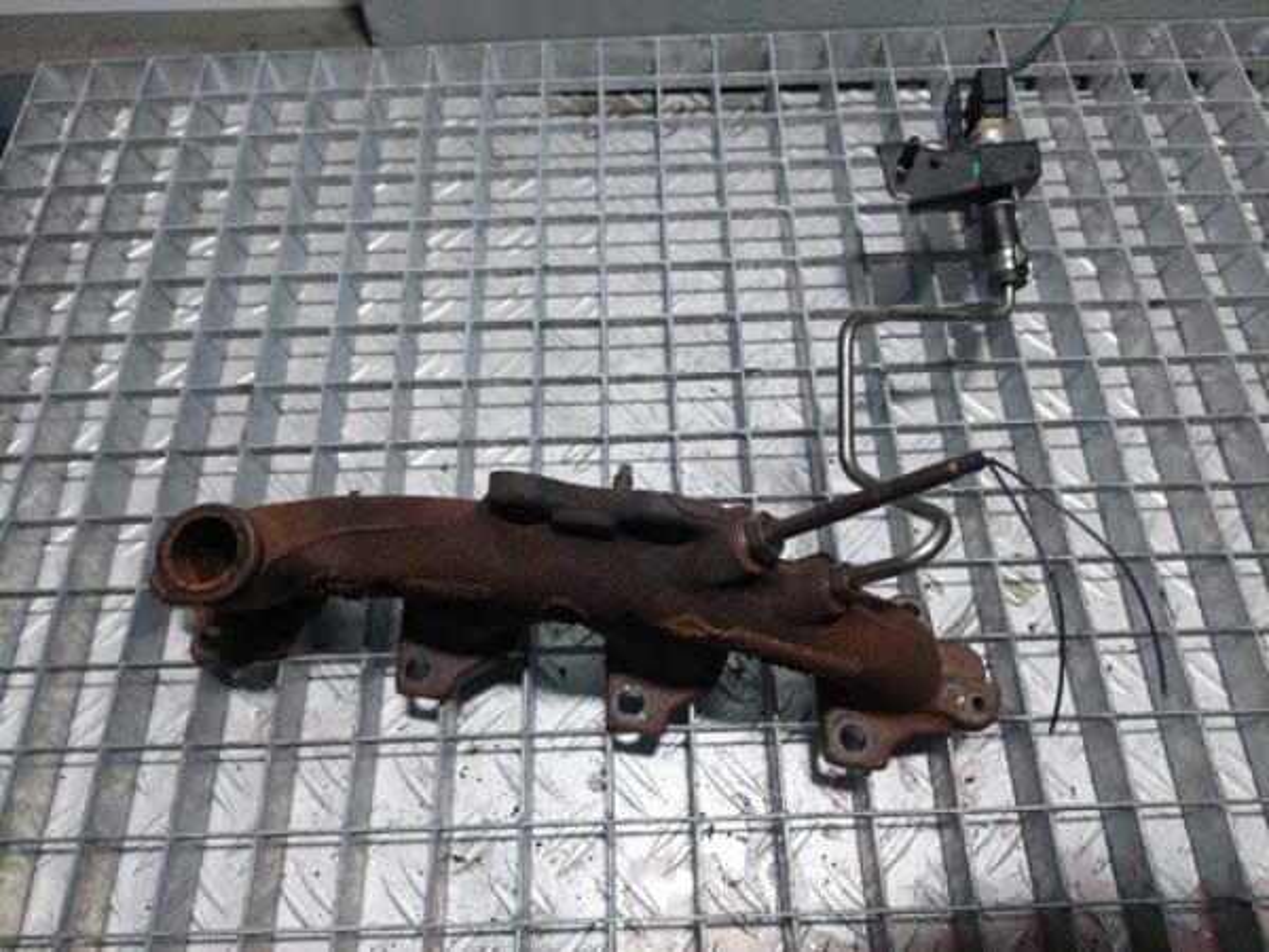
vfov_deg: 54.9
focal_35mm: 25
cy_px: 476
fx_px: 916
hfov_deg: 69.4
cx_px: 634
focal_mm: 5.23
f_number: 1.8
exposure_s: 1/100
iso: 50
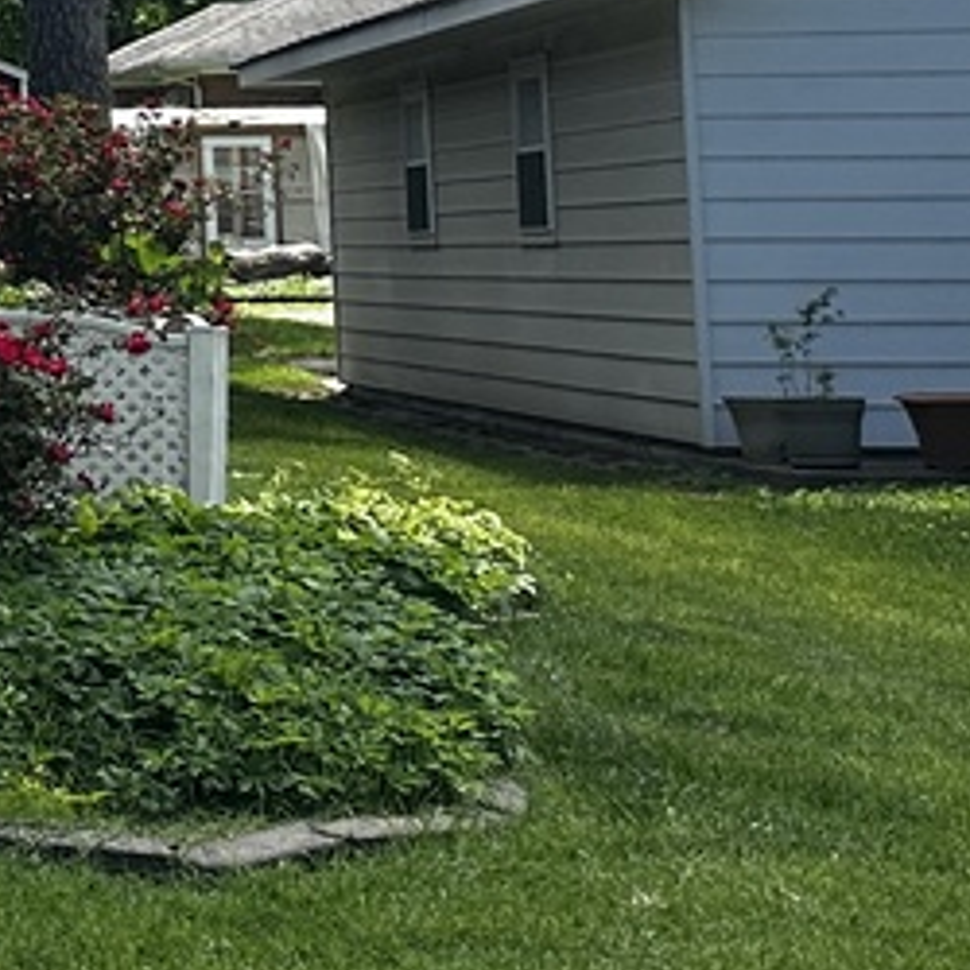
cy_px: -78
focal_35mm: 122
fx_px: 3868
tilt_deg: +5.0
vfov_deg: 14.0
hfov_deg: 11.3
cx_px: -1548
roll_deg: -0.6
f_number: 1.78
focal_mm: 6.86
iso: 80
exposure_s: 1/4184
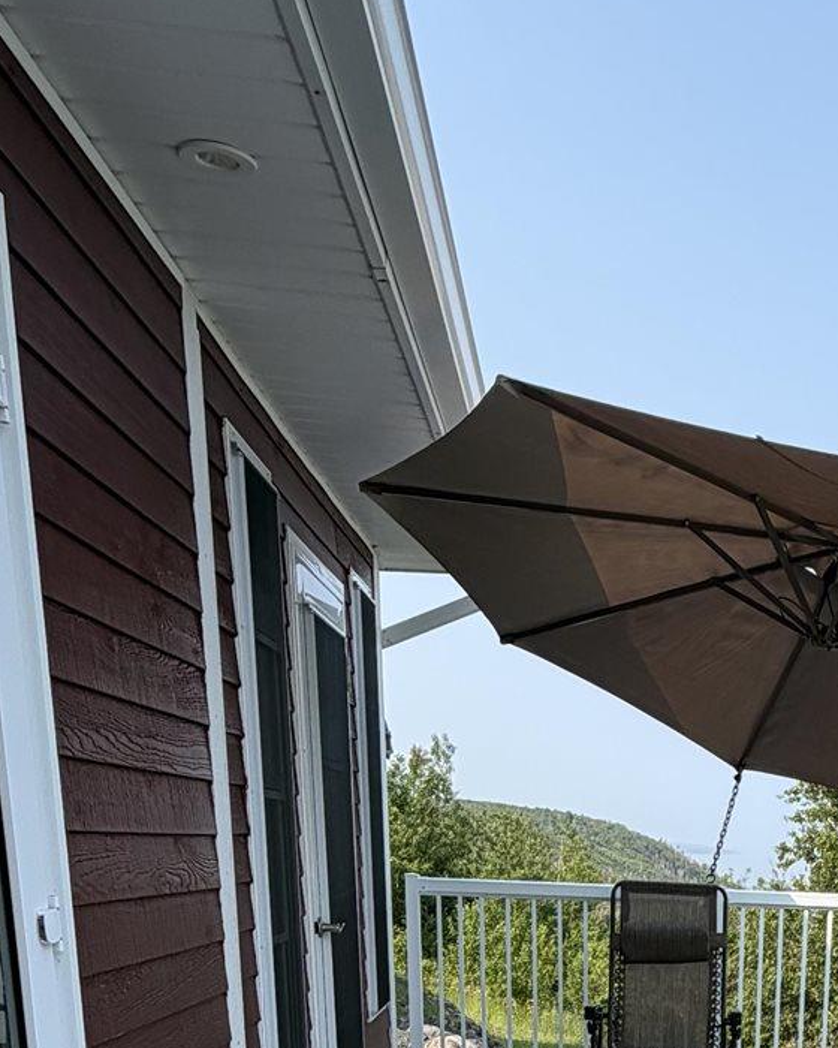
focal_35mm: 45
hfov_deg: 31.5
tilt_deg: -15.9
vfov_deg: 34.0
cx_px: 789
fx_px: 1395
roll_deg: -2.6
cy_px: 1226
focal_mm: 2.22
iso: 32
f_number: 2.2
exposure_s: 1/770
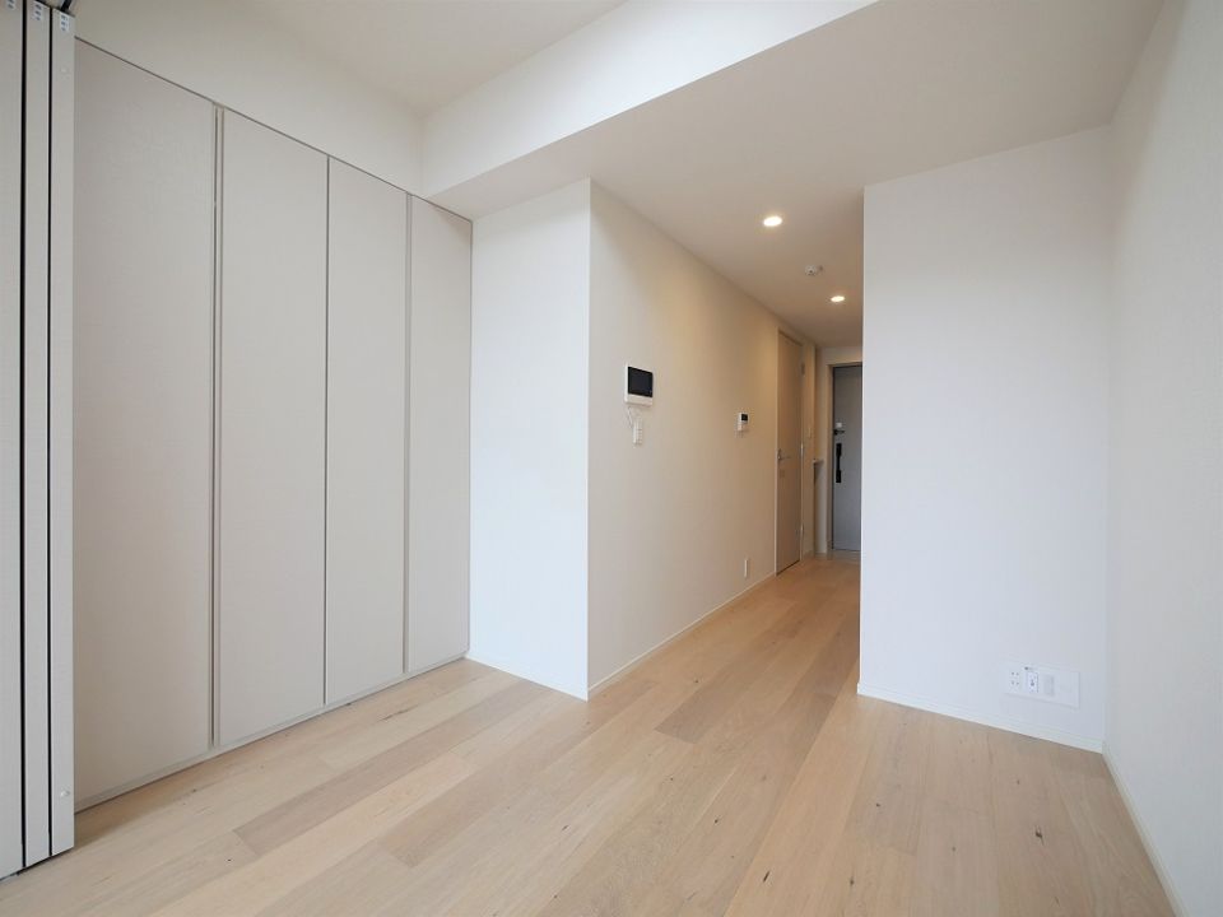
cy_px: 458
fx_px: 495
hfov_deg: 102.1
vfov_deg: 85.7
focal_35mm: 14
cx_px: 612
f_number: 4
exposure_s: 1/125
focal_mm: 7
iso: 640
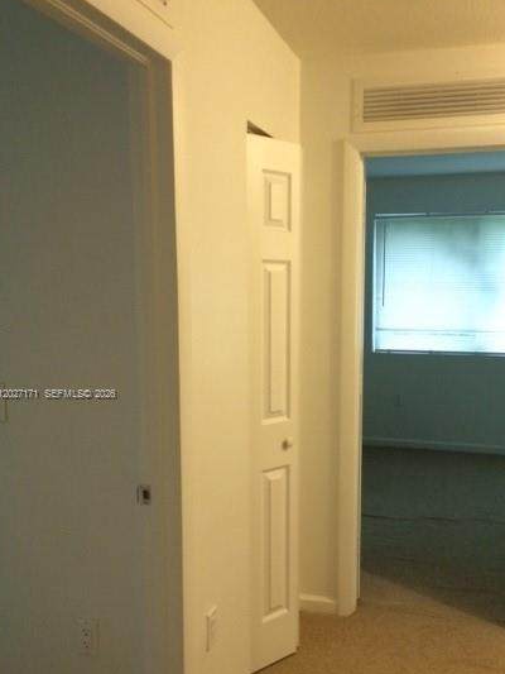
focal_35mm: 36
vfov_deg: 51.1
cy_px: 395
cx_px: 293
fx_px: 700
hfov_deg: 39.6
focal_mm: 4.12
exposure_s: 1/17
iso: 320
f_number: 2.2
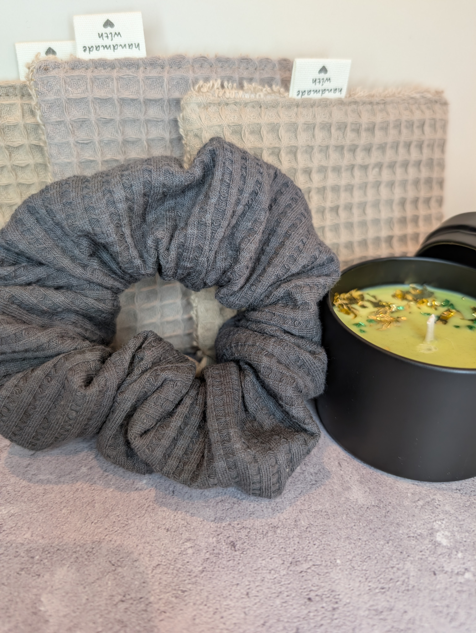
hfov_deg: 56.9
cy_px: 316
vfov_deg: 71.5
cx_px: 238
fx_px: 439
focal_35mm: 24
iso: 36
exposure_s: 1/23.8
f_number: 1.68
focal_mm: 6.9
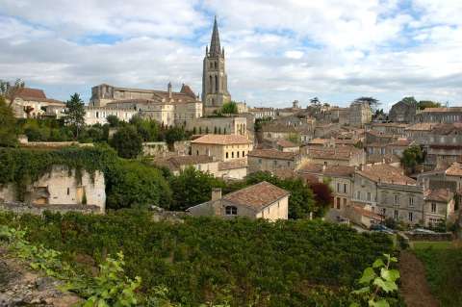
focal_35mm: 27
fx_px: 346
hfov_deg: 67.4
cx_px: 231
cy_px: 154
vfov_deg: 47.8
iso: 200
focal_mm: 18
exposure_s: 1/320
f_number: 9
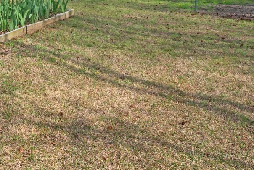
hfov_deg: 34.1
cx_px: -20
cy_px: -12
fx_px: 360
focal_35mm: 51
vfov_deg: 24.9
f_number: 10
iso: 200
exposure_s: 1/50
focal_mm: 21
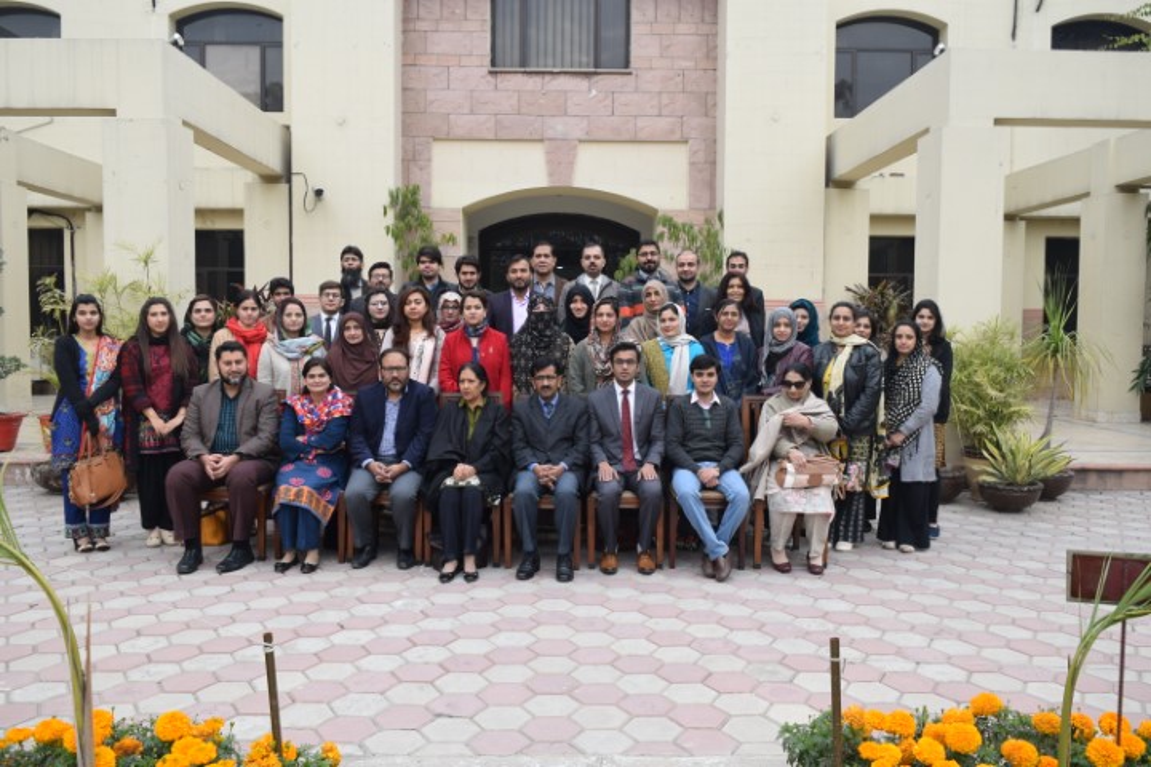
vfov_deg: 43.6
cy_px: 384
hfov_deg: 61.9
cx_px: 576
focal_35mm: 30
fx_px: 959
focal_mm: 20
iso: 250
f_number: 7.1
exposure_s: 1/250
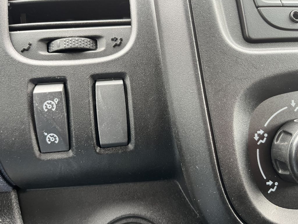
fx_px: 224
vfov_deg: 53.1
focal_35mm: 26
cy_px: 112
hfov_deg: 67.3
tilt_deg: -13.4
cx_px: 149
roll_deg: +3.0
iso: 125
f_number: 1.6
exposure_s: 1/64
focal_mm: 5.1
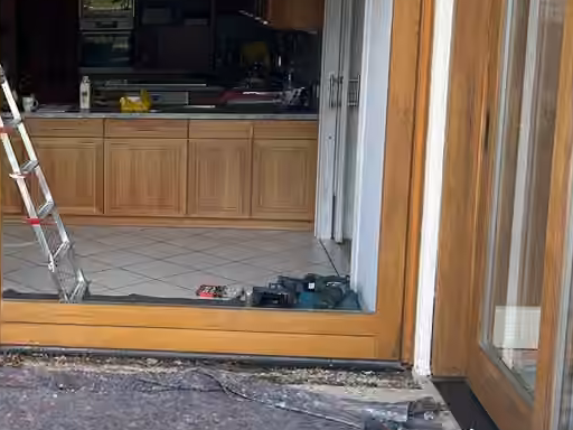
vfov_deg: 22.6
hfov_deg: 28.5
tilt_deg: -9.7
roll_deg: +0.6
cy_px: 196
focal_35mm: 65
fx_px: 1076
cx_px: 39
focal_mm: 5.7
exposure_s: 1/687
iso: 50
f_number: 1.5
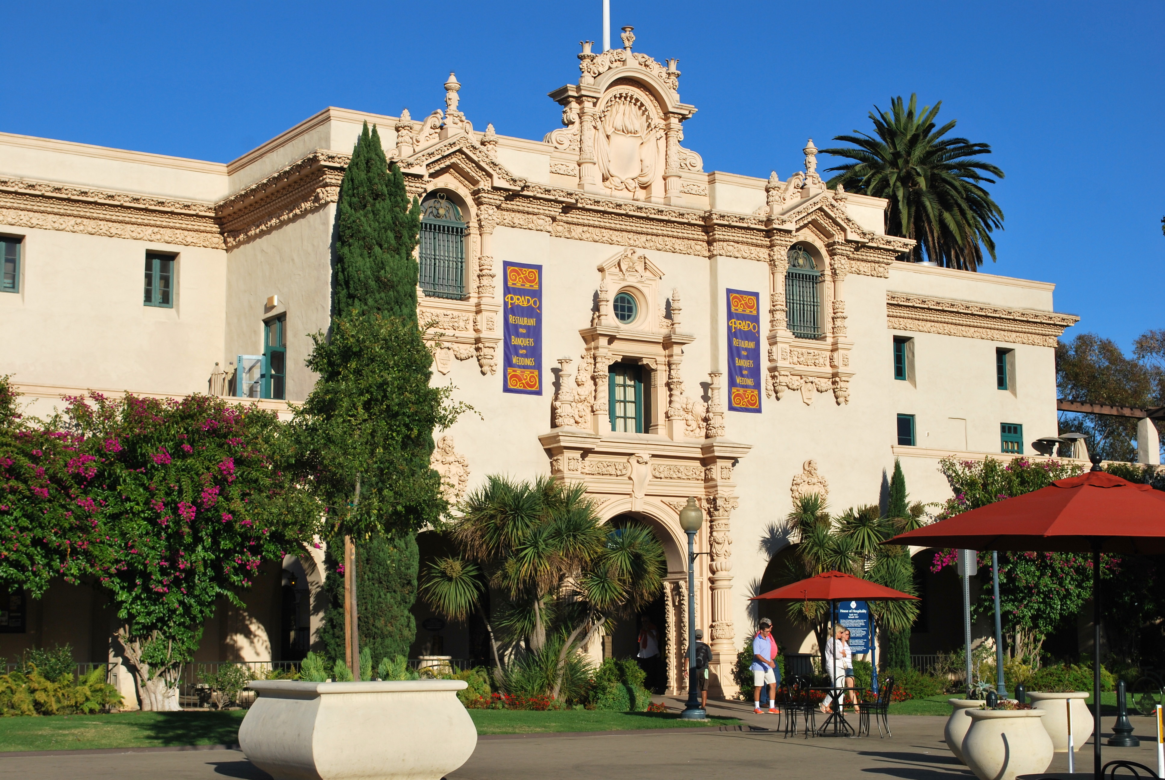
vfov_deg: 23.8
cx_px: 582
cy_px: 390
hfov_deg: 35.0
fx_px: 1847
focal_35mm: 57
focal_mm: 38
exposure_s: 1/400
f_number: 10
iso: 100
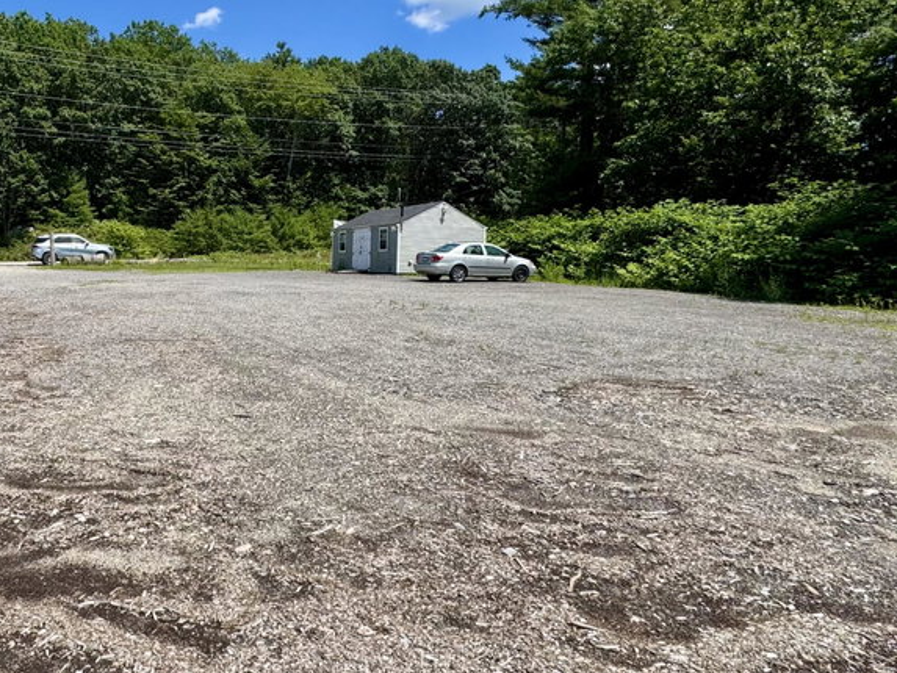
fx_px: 648
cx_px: 218
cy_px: 301
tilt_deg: -4.3
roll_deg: +0.5
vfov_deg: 54.8
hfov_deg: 64.9
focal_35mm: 25
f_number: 2.2
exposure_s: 1/1748
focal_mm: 2.22
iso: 50
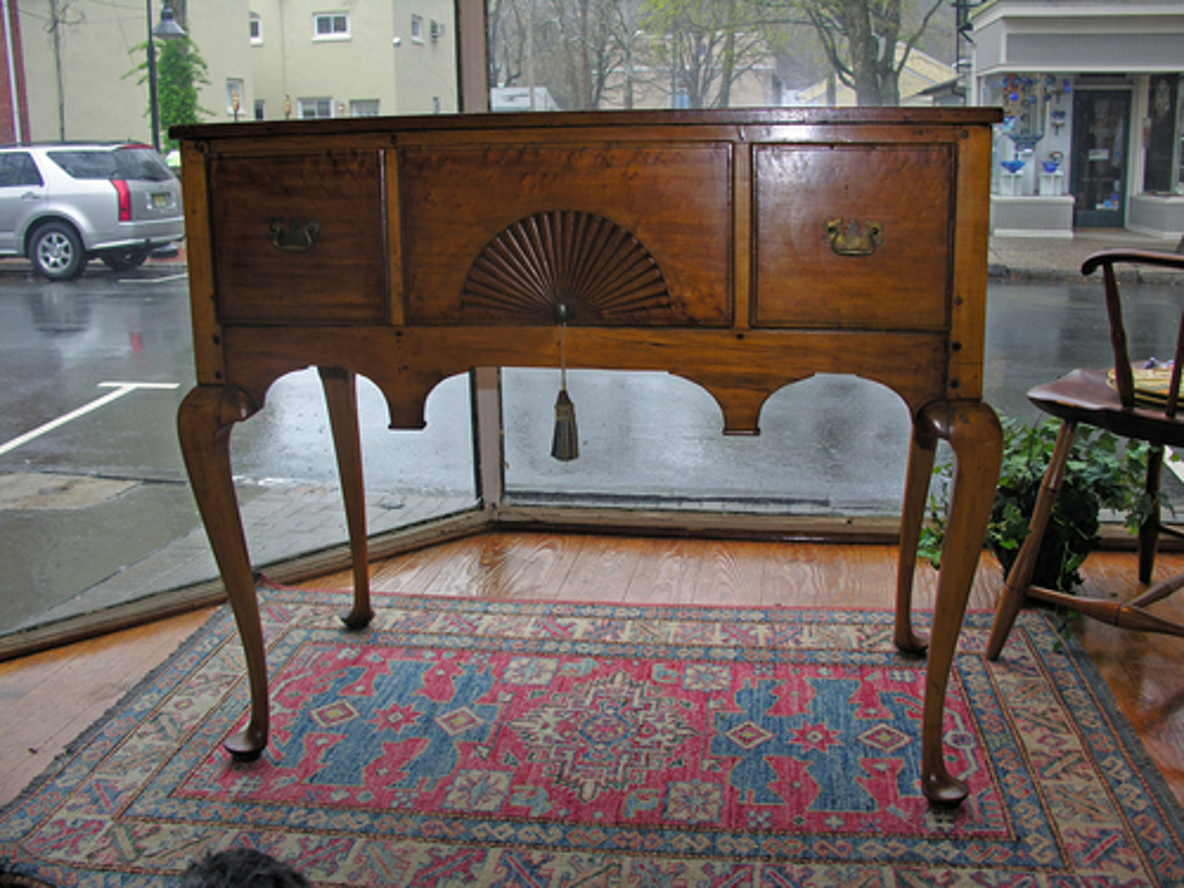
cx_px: 592
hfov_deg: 52.6
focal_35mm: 35
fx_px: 1197
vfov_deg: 40.7
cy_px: 444
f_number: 2.8
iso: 50
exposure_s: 1/30
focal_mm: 8.9
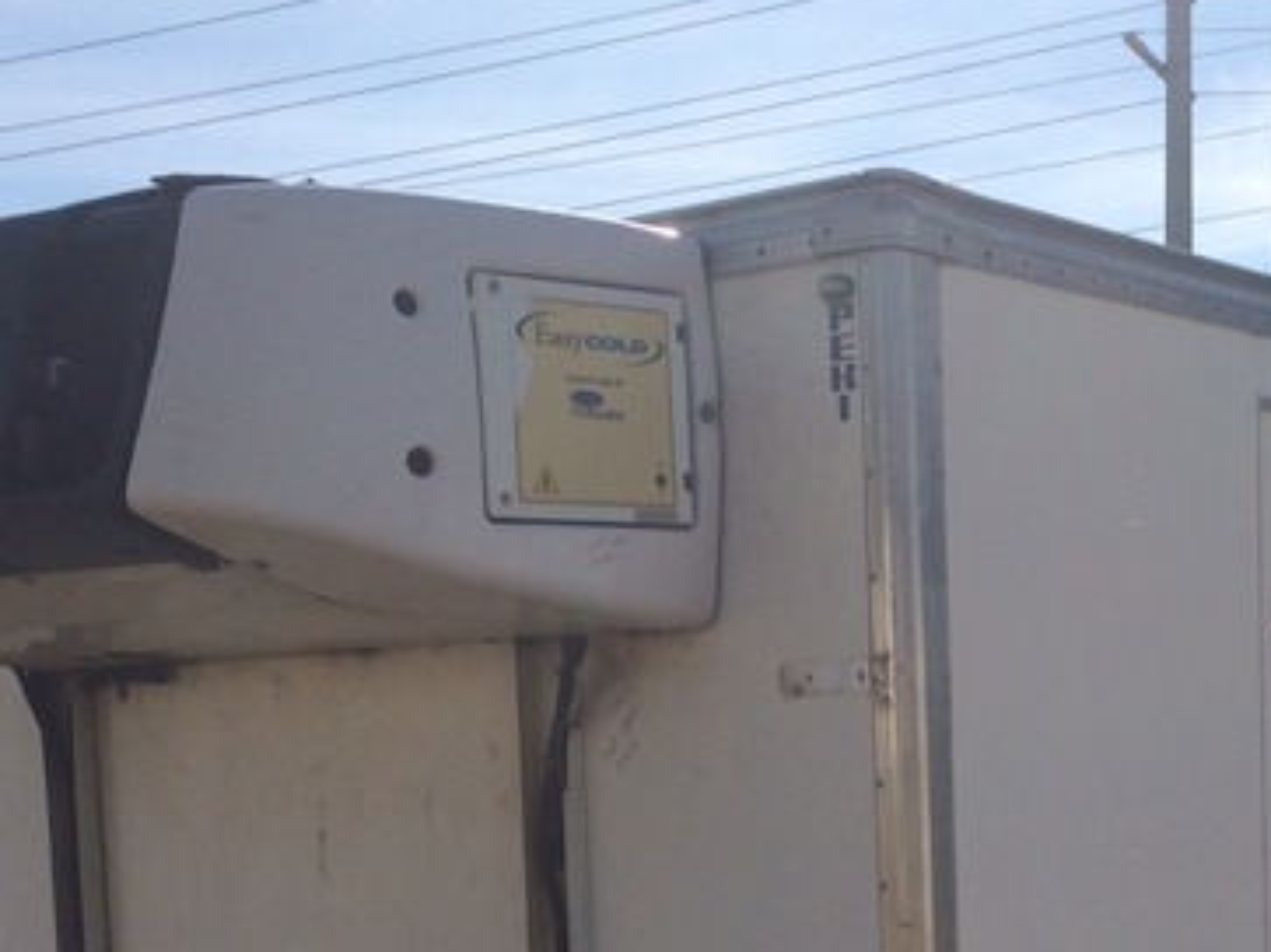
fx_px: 2349
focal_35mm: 64
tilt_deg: -4.0
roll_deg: -0.3
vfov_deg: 22.2
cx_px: 952
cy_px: 914
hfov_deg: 29.8
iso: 32
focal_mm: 4.15
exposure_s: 1/4566
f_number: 2.2
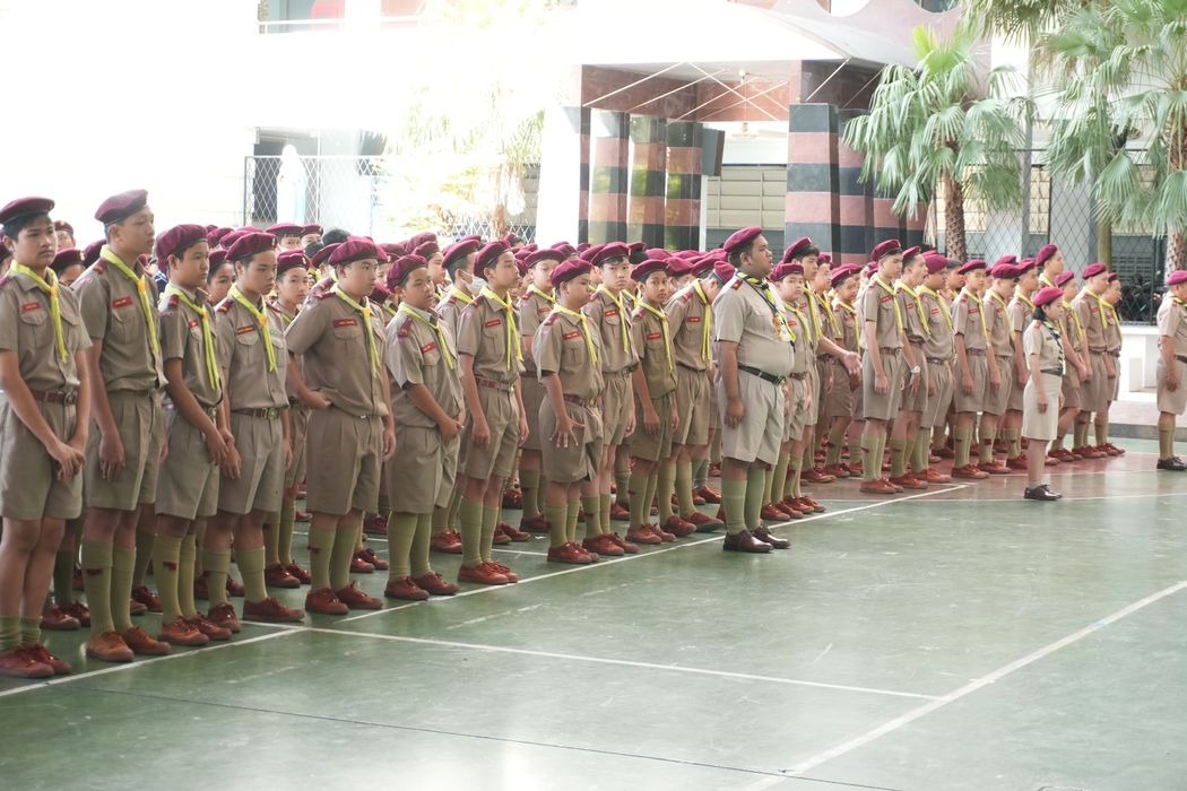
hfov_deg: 27.0
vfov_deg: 18.2
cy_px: 396
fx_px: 2473
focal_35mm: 75
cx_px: 594
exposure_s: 1/80
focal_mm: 50
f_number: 5.6
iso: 1000
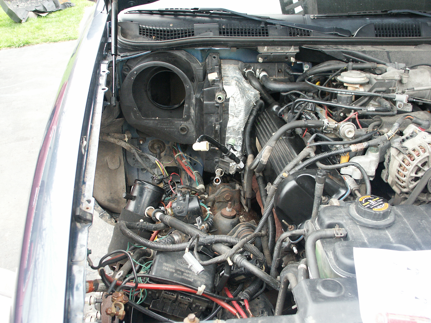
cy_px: 162
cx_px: 216
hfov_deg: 50.1
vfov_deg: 38.7
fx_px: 461
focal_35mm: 37
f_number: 2.8
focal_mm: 9.66
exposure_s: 1/45
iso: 160
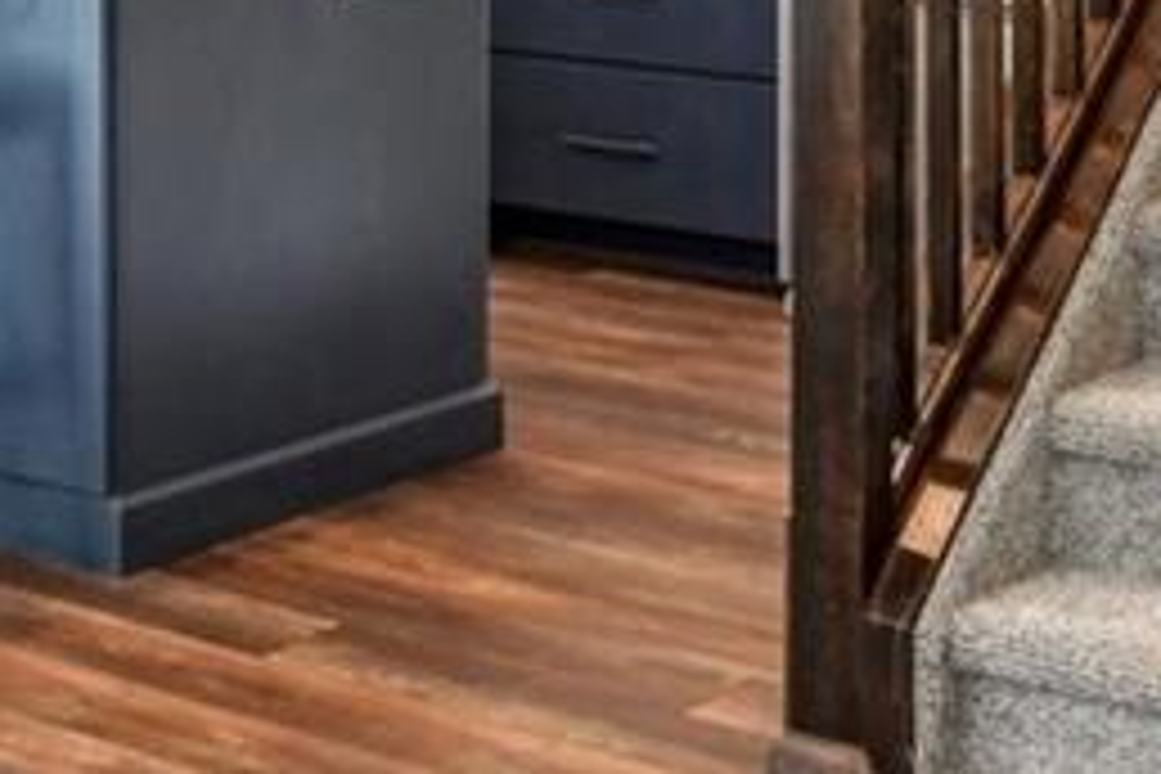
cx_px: -81
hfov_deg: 20.9
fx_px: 2999
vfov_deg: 14.0
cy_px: -320
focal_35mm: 93
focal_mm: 10
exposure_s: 1/5
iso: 800
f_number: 8
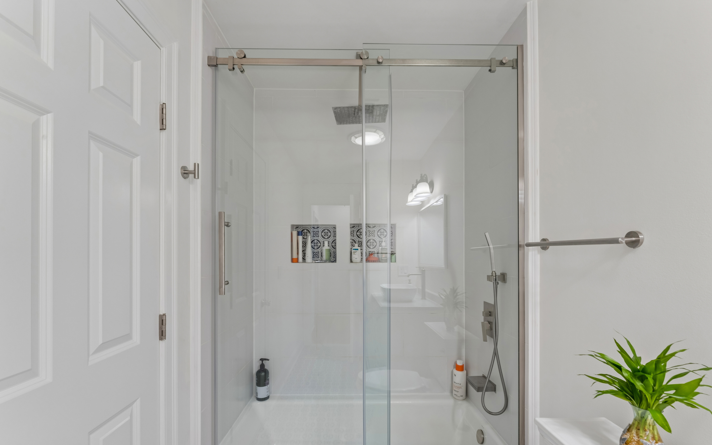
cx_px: 357
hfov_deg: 101.5
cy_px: 248
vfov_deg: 74.5
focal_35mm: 15
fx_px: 291
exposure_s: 1/5
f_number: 13
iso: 400
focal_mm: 14
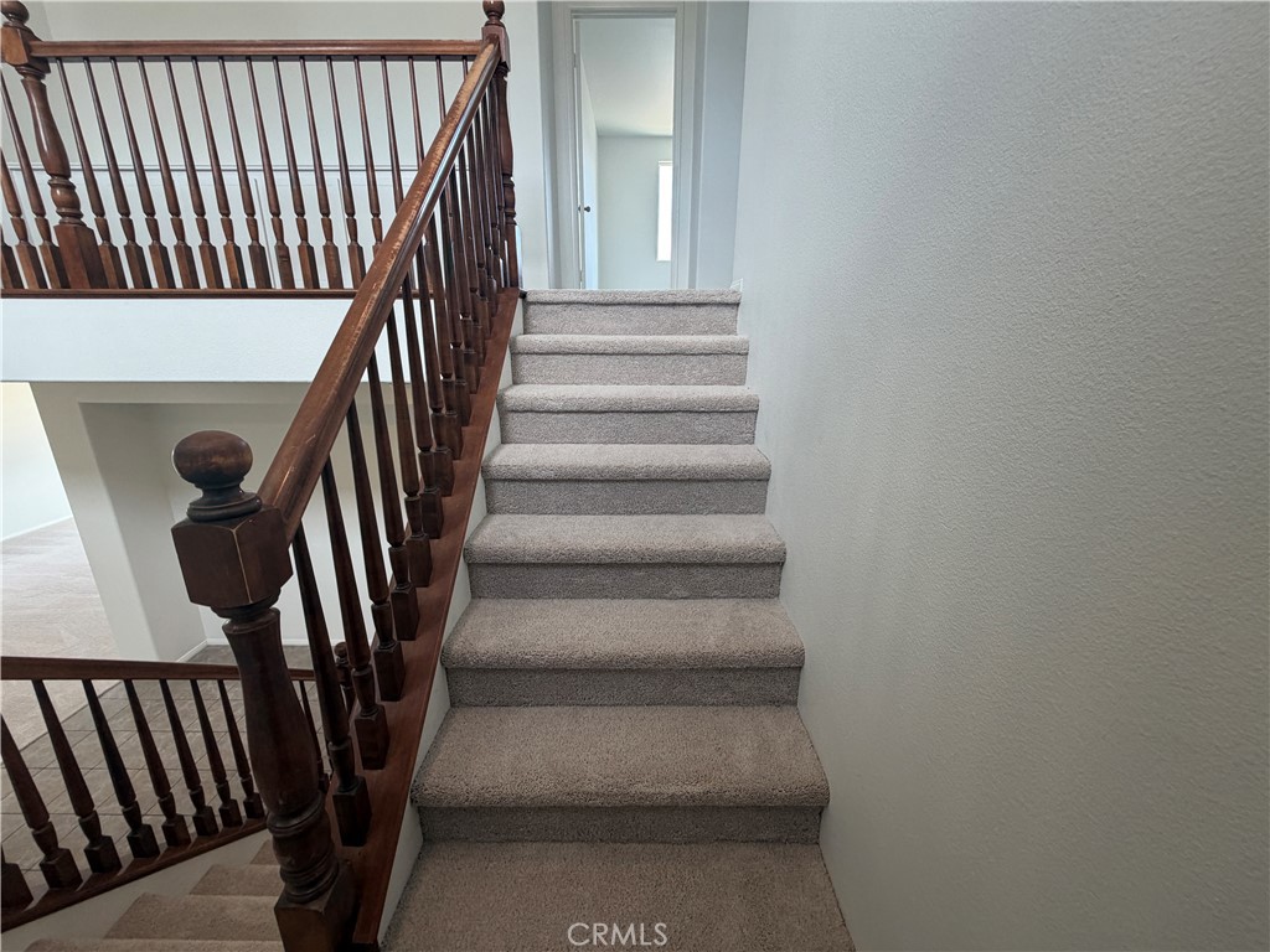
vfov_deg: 85.7
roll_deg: -0.2
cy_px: 476
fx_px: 514
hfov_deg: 102.1
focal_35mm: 14
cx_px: 635
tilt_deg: -16.8
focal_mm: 2.22
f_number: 2.2
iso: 125
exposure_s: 1/120
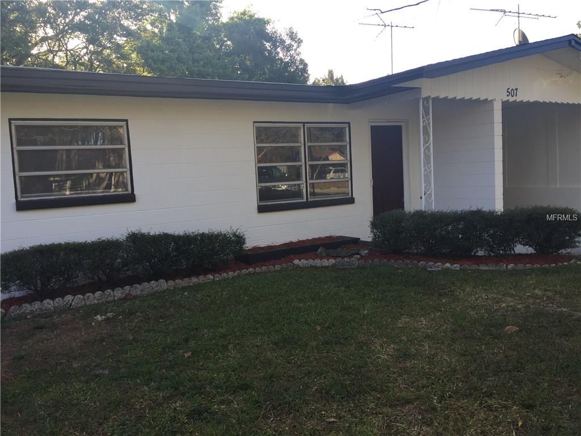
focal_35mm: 29
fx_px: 487
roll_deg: +1.9
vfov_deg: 48.2
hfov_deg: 61.7
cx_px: 290
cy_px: 218
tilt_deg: -4.4
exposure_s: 1/408
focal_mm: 4.15
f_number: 2.2
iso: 32
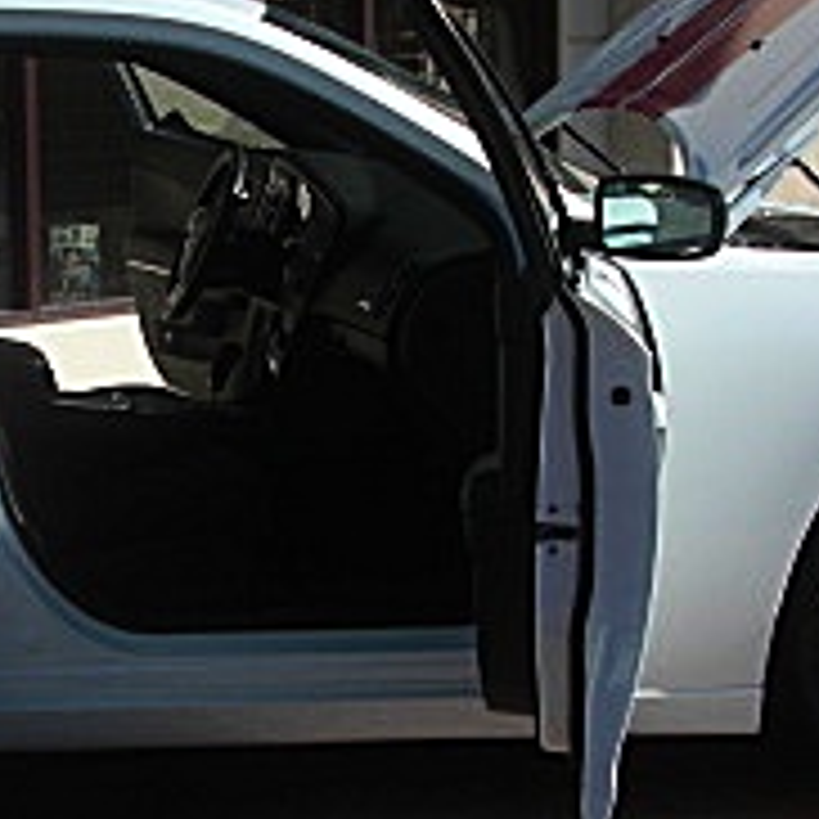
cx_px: -45
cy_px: 536
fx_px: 2998
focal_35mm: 112
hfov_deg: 15.2
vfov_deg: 15.5
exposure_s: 1/1000
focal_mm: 6.3
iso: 50
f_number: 2.8
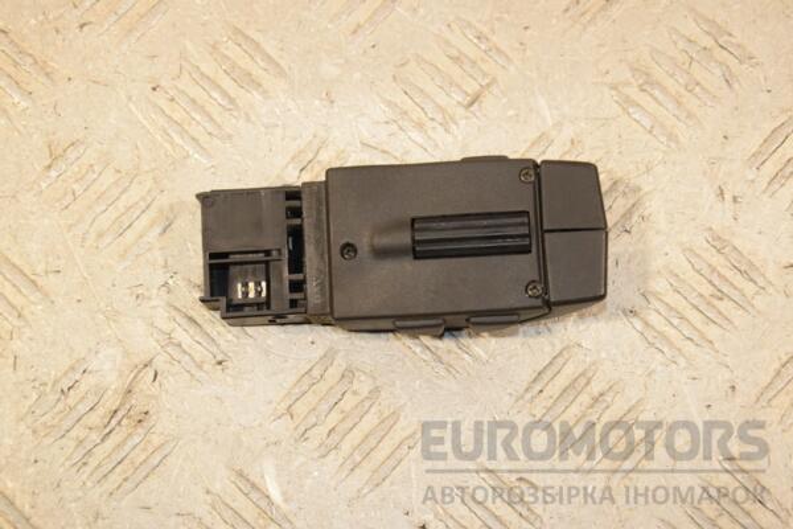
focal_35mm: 87
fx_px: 1916
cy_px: 264
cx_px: 396
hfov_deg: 23.4
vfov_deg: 15.7
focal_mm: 58
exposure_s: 1/200
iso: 800
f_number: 7.1
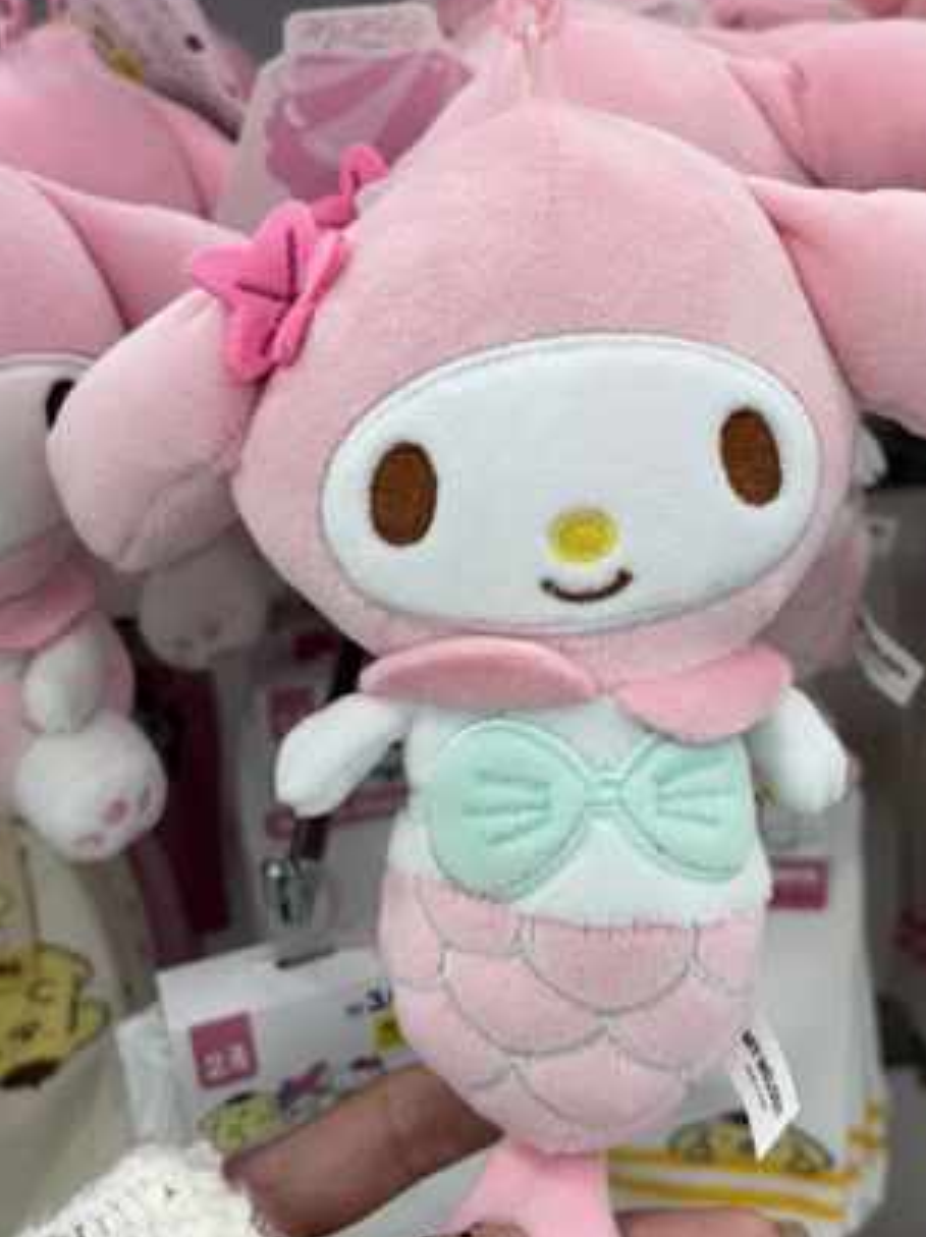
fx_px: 1715
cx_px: 608
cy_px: 457
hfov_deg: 30.0
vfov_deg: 39.4
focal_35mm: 48
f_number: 1.6
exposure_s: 1/198
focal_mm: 6
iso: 40
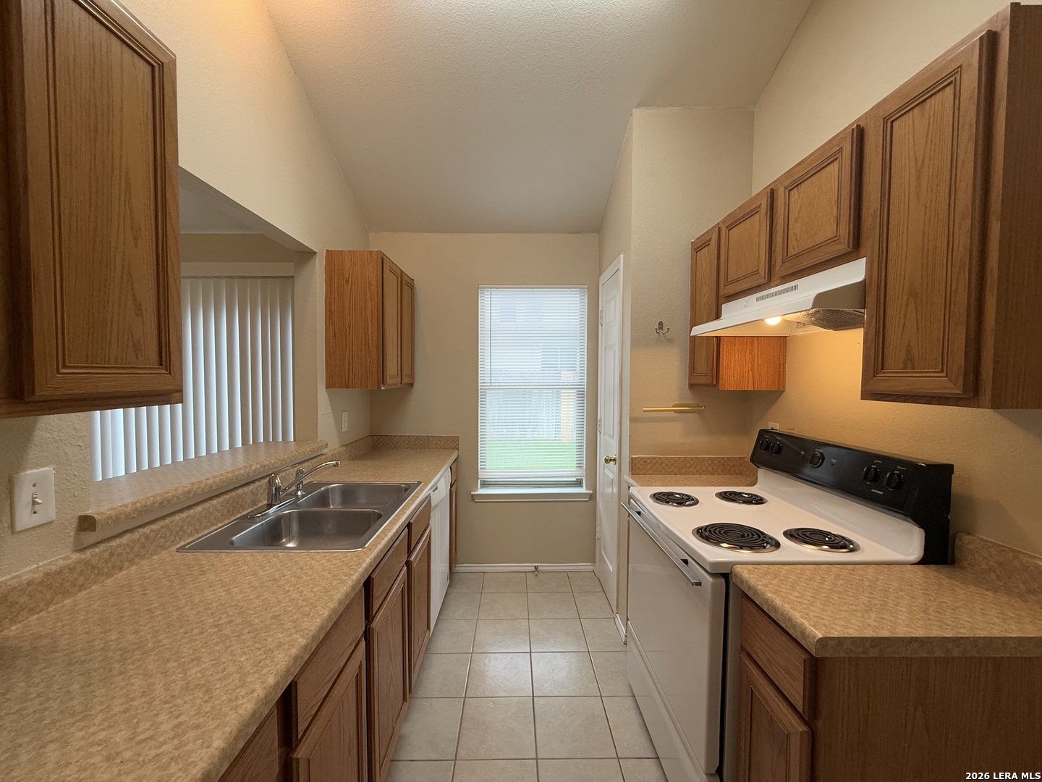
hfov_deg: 102.1
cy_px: 391
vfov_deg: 85.7
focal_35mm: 14
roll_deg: -0.6
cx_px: 521
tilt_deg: -2.2
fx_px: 421
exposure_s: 1/120
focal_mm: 2.22
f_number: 2.2
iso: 160
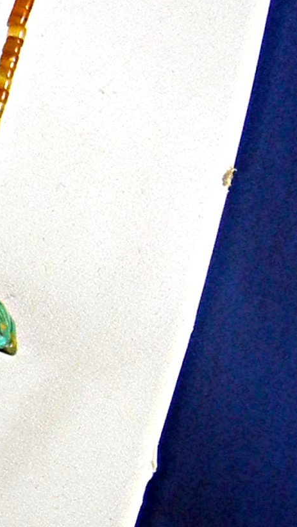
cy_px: 517
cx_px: -477
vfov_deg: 13.4
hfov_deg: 7.1
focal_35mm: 159
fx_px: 2224
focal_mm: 5.4
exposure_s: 1/68.6
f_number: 3.5
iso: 160
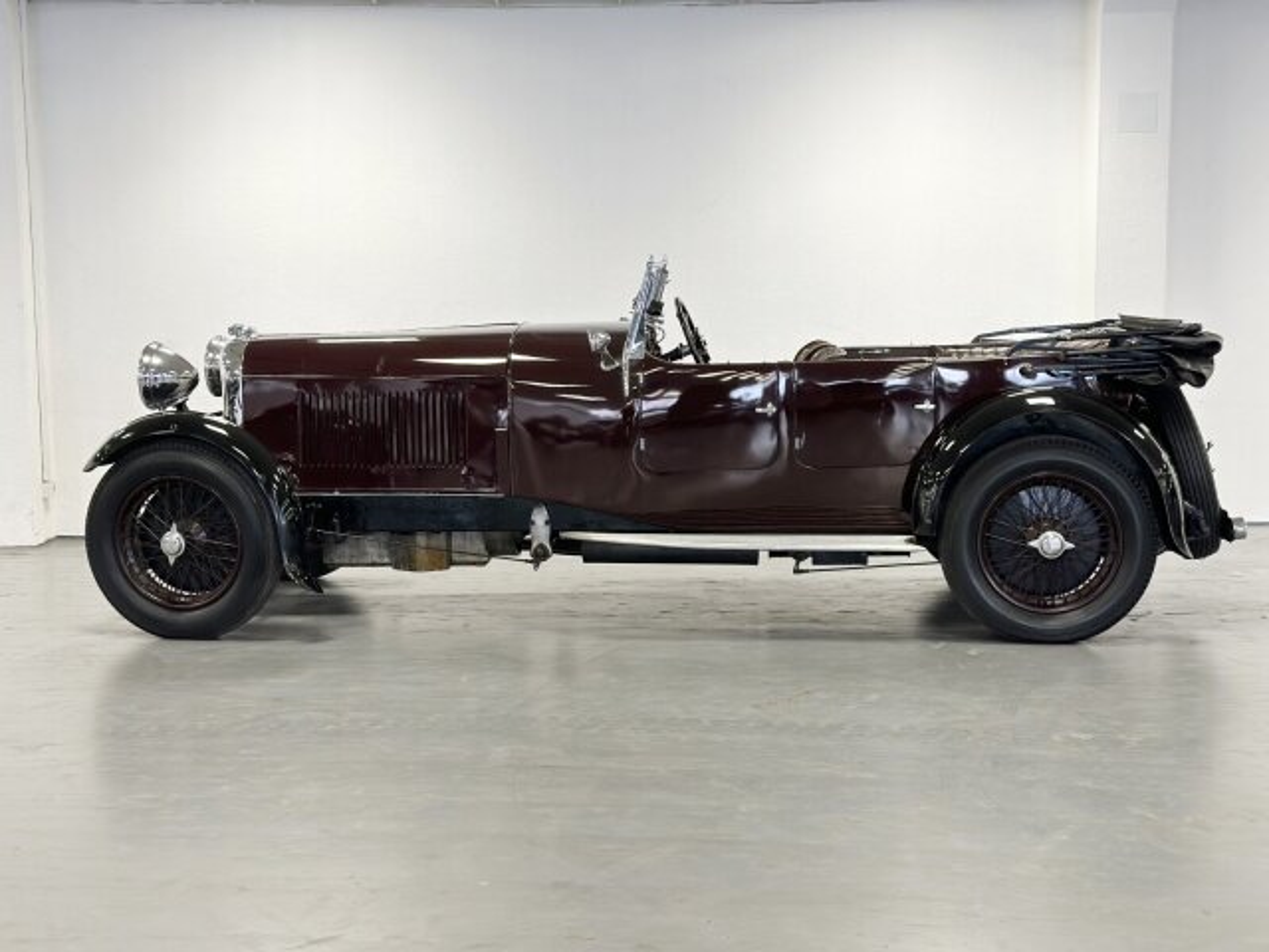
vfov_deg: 30.3
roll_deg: +1.3
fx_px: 1760
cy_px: 476
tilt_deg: -5.6
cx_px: 634
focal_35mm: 48
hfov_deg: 39.7
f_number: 1.78
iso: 80
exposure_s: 1/50
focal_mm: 6.86
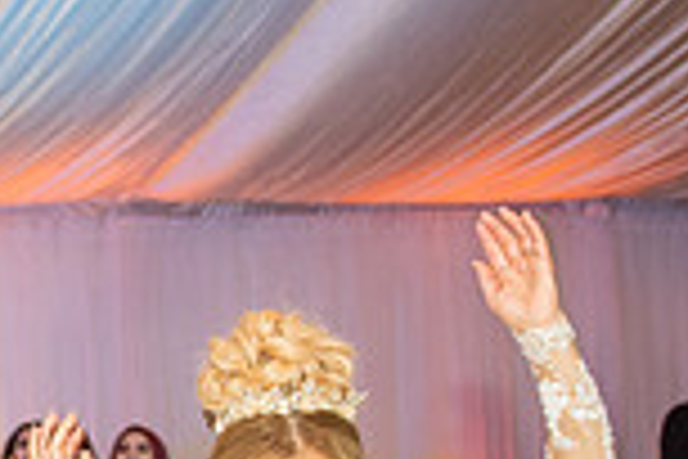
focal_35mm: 91
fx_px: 1739
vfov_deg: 14.4
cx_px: -225
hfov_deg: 20.3
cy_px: 601
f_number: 2.8
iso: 1000
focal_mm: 24
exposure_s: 1/160
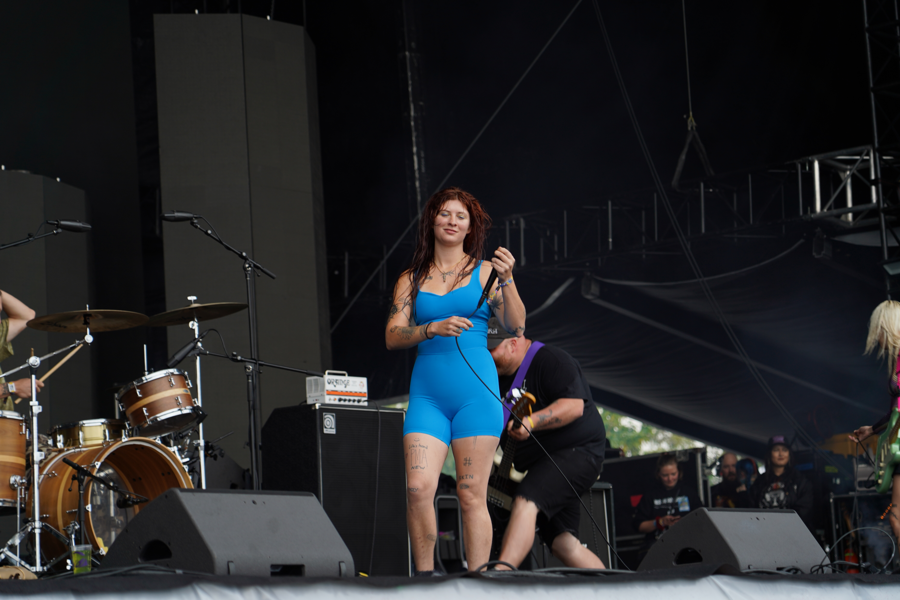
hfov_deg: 19.5
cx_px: 450
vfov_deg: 13.0
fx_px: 2625
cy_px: 300
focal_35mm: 105
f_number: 4.5
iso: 100
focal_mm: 105
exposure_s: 1/160
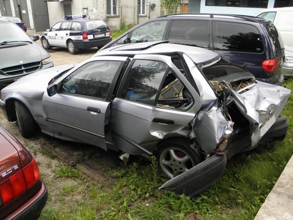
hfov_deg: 63.4
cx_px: 146
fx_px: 237
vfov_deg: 49.7
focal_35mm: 28
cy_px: 110
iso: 100
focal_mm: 5
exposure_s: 1/50
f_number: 3.5
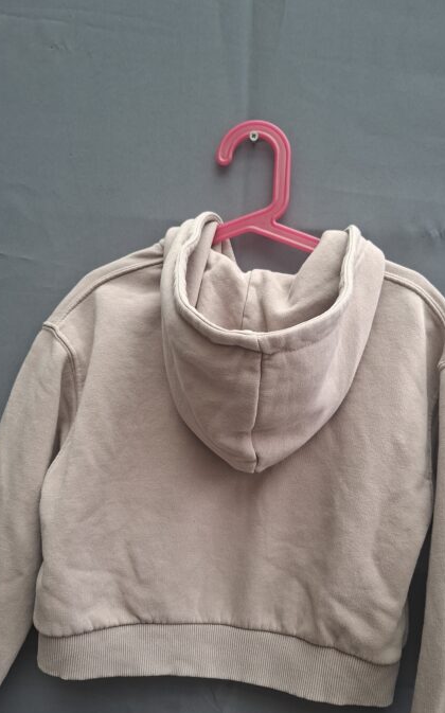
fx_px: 563
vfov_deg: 64.2
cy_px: 423
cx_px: 242
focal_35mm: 29
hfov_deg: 43.1
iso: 64
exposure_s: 1/60
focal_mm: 5.54
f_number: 1.8
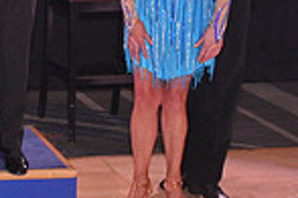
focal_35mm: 118
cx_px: -227
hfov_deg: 15.2
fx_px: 977
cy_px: -19
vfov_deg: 11.4
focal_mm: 30
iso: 2500
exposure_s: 1/400
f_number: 8
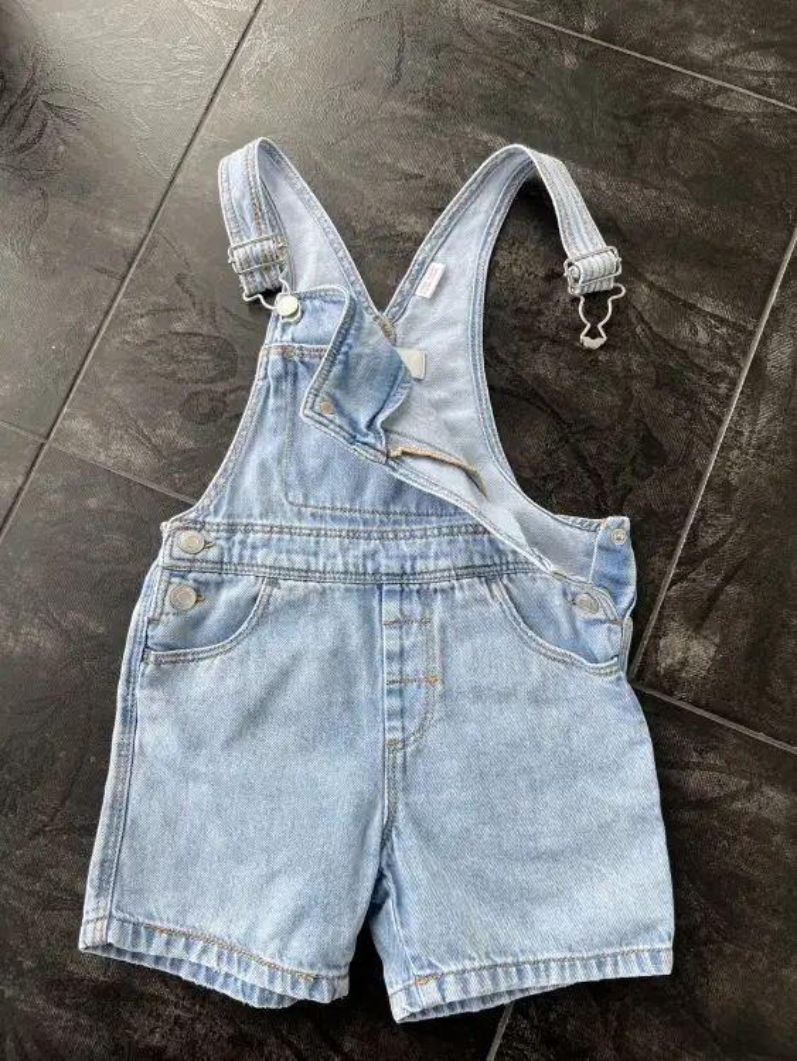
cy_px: 530
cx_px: 398
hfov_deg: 53.1
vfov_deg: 67.3
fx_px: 798
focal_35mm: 26
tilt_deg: -80.3
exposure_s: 1/389
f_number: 1.5
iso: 50
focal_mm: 5.7
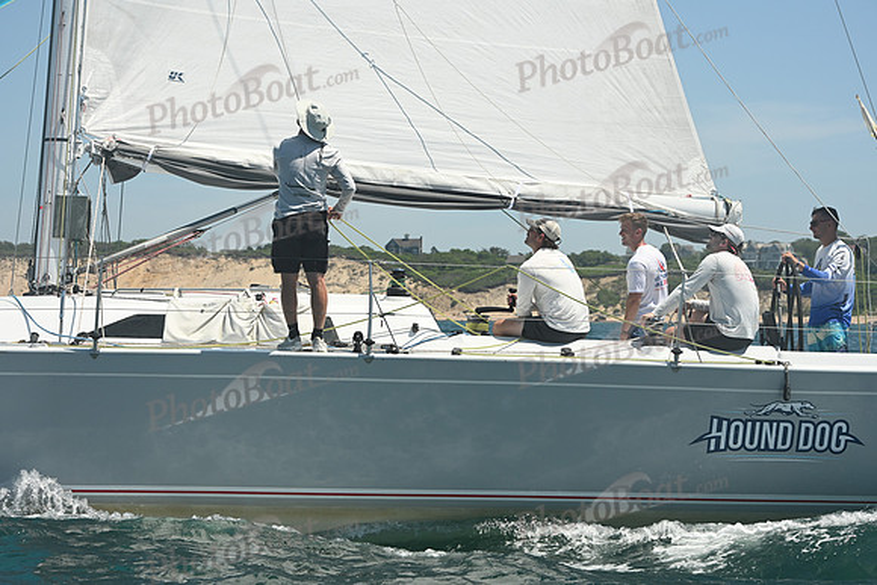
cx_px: 438
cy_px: 292
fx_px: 2315
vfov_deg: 14.4
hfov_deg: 21.5
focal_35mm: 95
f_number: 10
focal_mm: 95
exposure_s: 1/1000
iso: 320
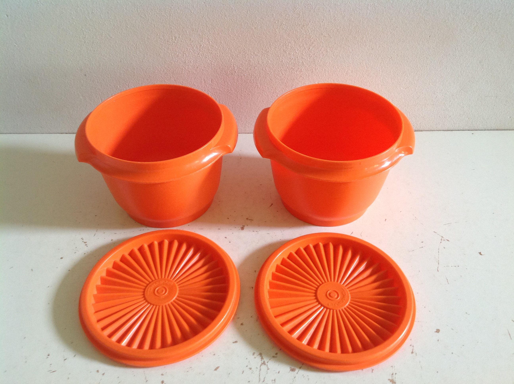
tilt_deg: -42.6
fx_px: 519
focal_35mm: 35
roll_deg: +0.0
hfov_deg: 52.7
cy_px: 192
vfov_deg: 40.6
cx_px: 257
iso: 100
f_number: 2.4
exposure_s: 1/15
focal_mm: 4.28
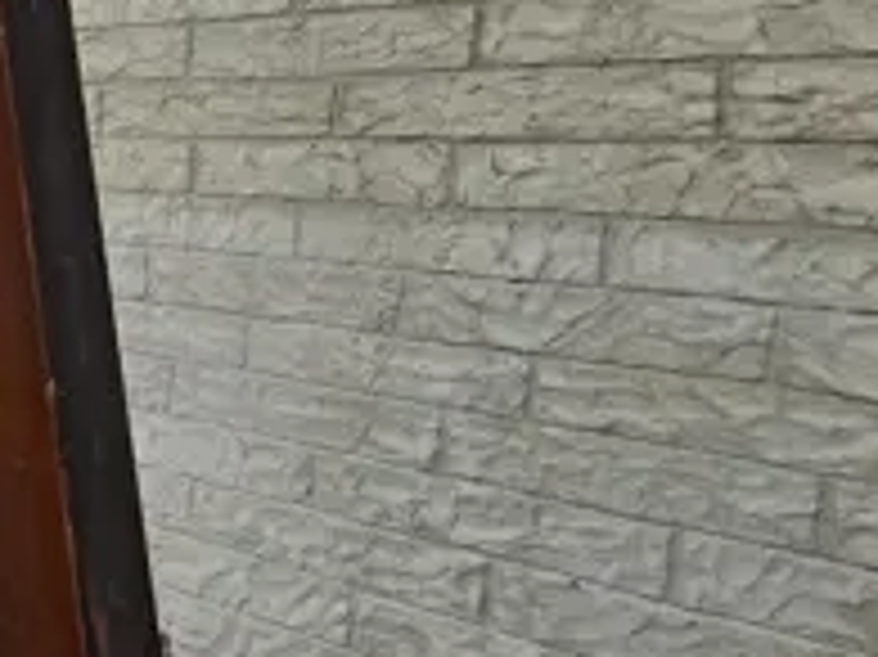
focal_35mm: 40
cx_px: -342
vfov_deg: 35.5
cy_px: 207
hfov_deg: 31.6
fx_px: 1014
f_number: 2.2
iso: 50
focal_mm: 2.2
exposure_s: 1/2000
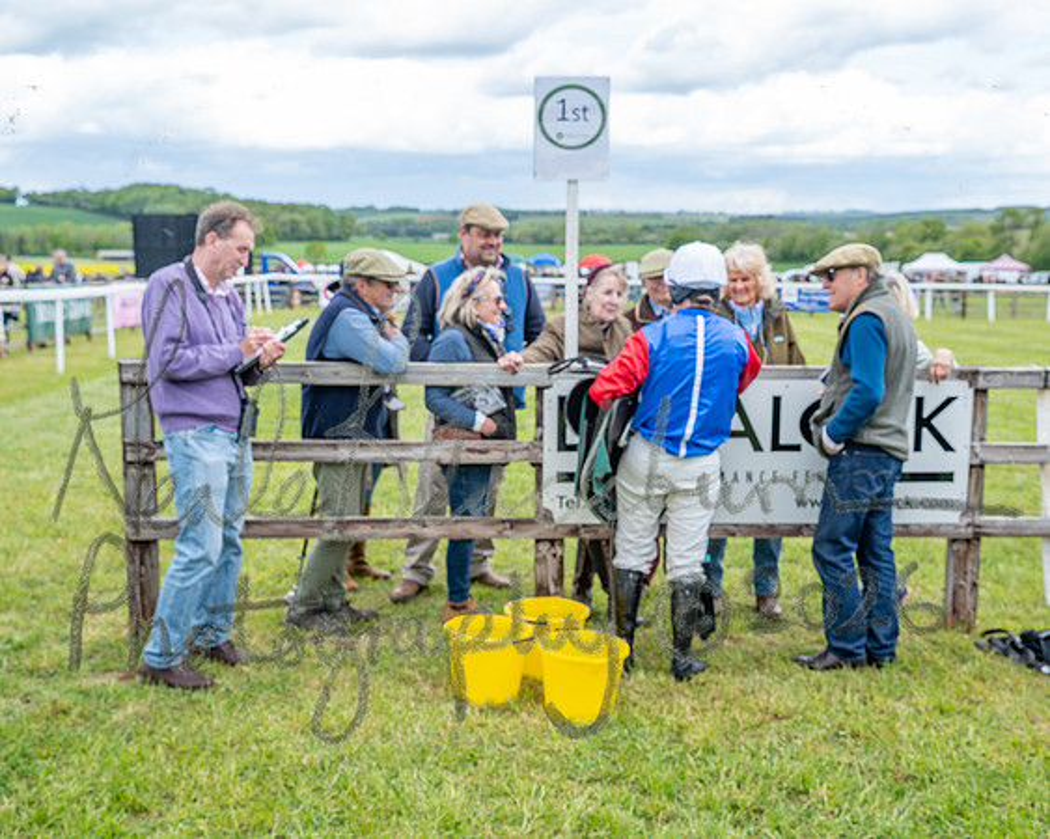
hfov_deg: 44.2
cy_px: 420
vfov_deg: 35.9
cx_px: 525
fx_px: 1294
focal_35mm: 42
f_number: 5
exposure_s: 1/400
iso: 200
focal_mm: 37
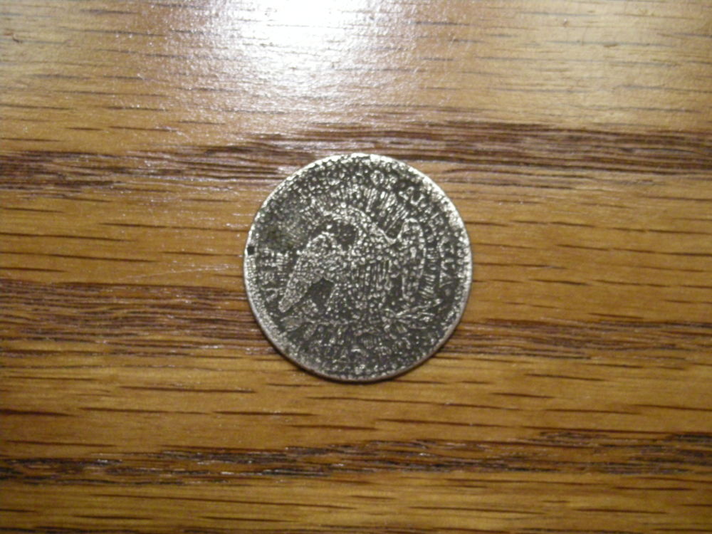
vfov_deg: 19.4
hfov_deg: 25.7
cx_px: 356
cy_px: 267
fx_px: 1563
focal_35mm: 76
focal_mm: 12.3
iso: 400
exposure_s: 1/35.2
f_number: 3.9
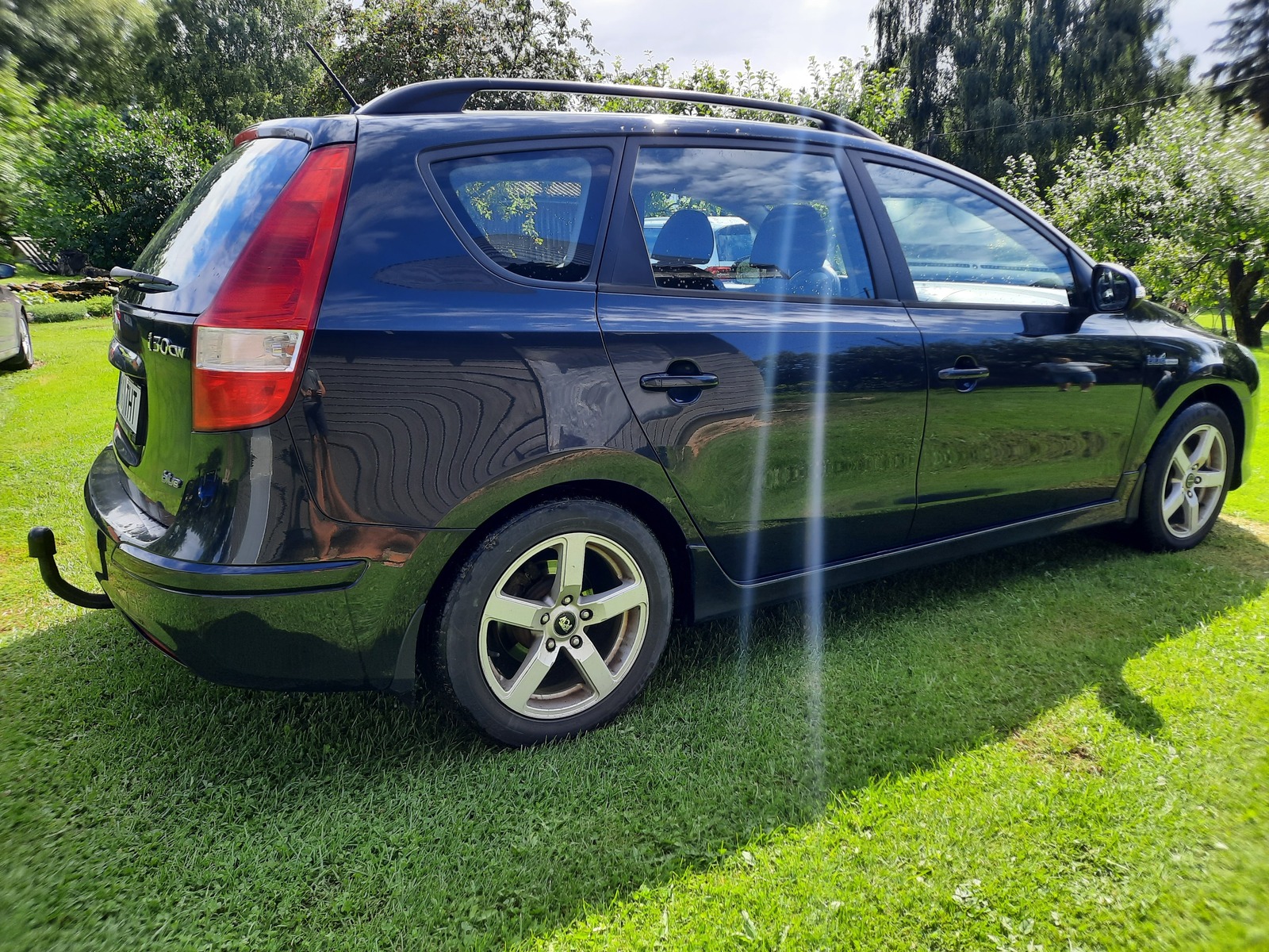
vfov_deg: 54.9
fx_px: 916
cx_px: 634
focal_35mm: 25
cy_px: 476
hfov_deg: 69.4
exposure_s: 1/261
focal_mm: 4.6
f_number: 2
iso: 32
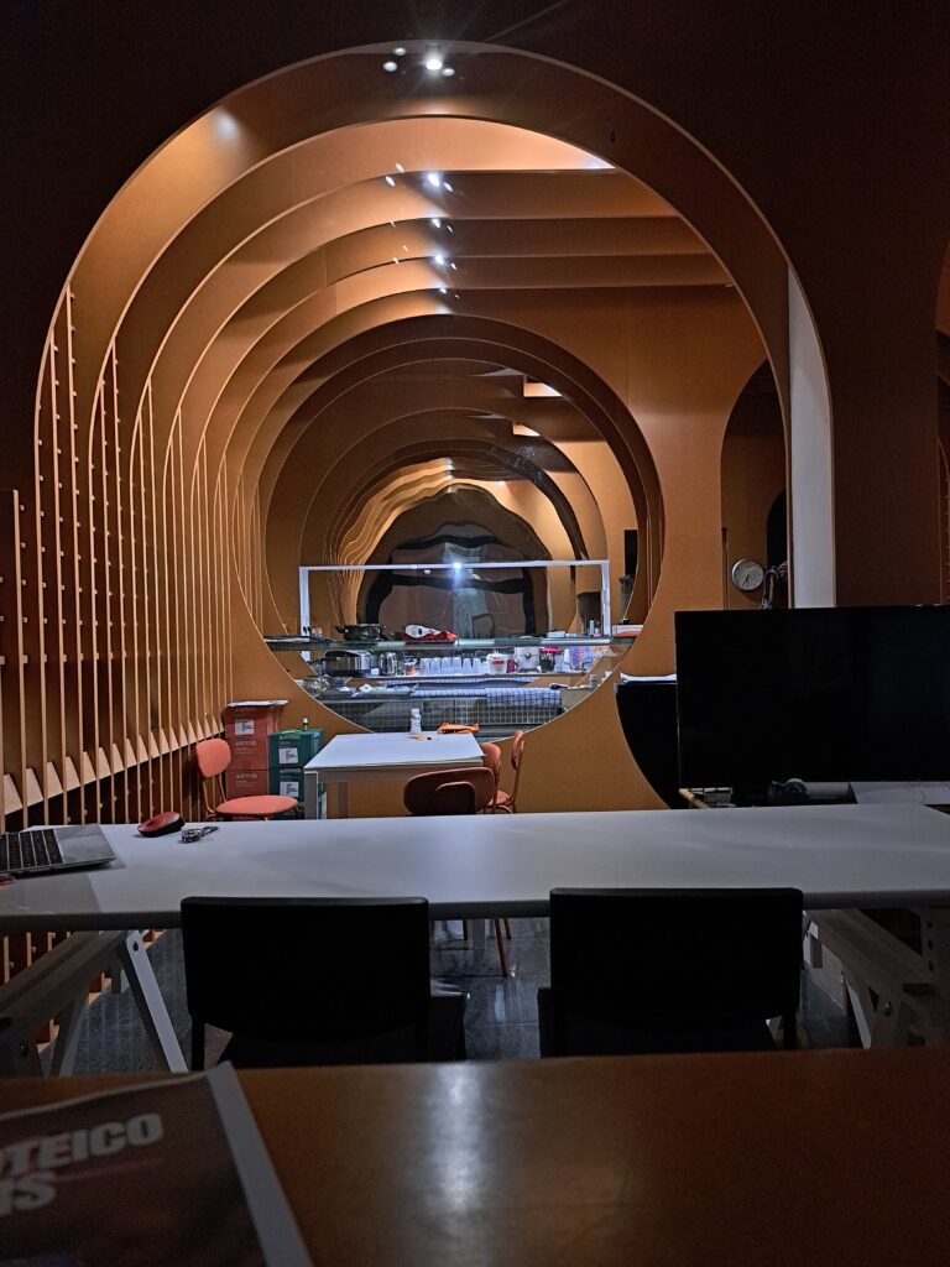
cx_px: 475
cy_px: 634
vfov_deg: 71.6
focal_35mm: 24
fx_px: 878
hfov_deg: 56.8
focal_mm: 5.23
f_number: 1.8
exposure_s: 1/20
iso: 800
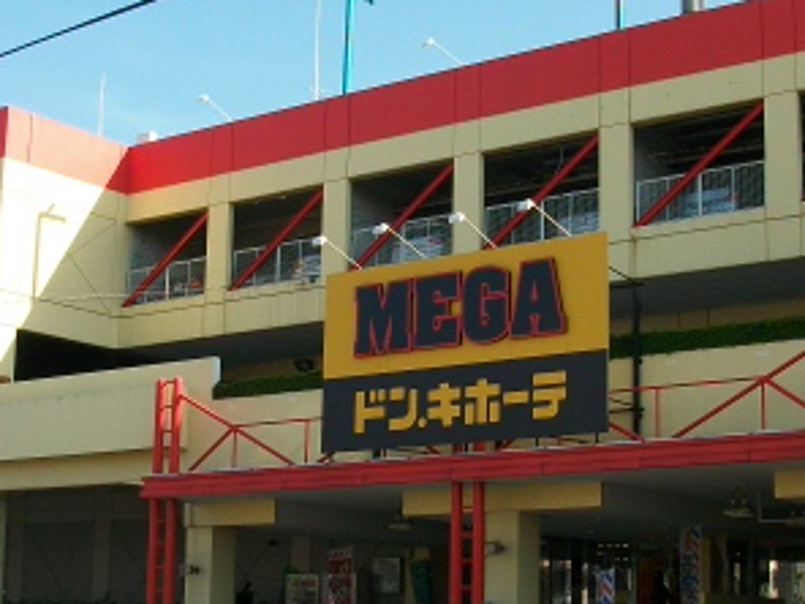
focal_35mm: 67
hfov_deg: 28.9
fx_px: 1558
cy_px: 359
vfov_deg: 21.9
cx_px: 446
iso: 80
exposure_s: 1/82.2
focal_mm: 5.7
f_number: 8.8
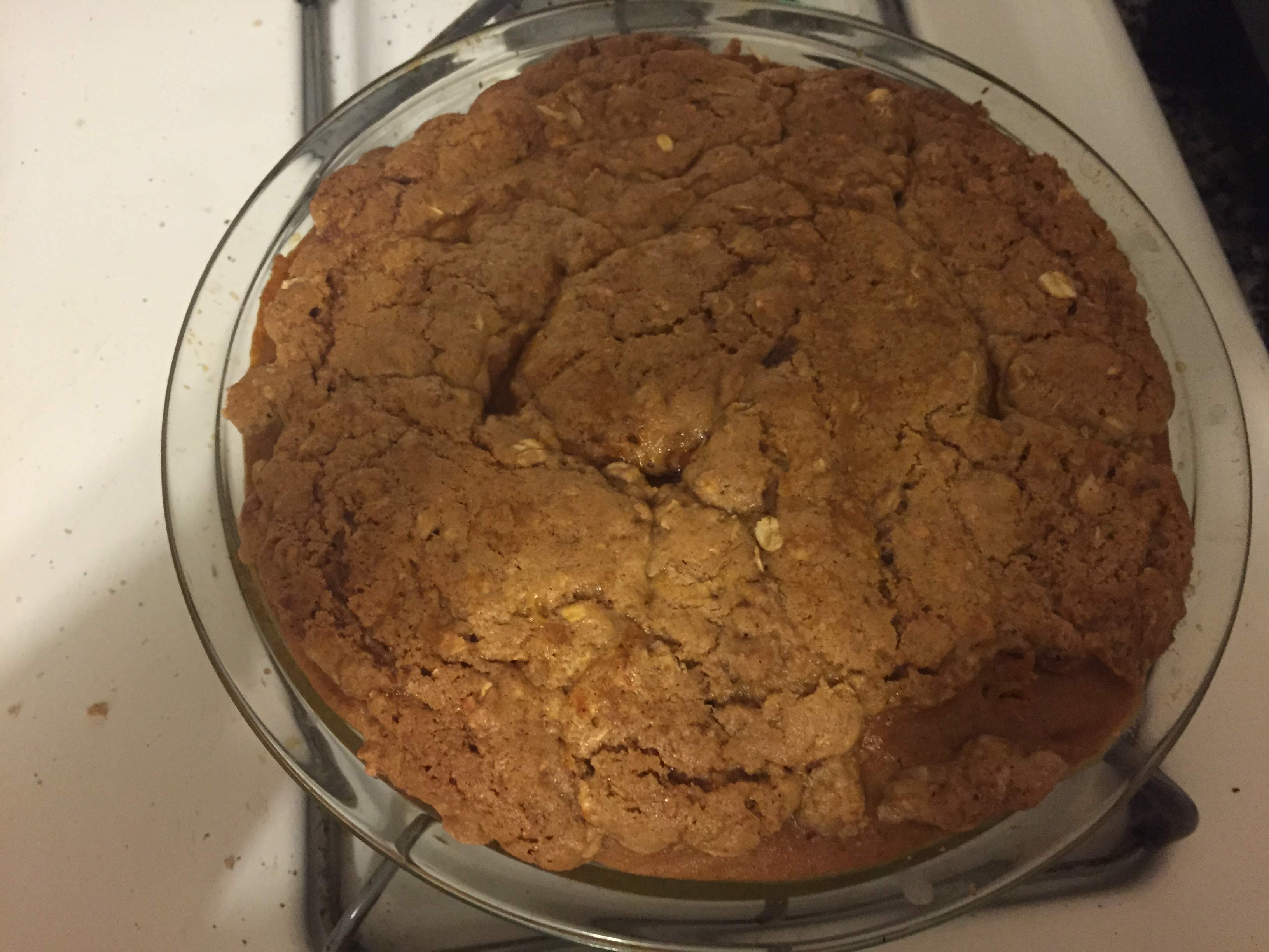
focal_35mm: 29
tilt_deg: -64.2
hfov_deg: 61.7
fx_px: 1063
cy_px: 476
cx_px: 634
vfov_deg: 48.2
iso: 250
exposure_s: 1/15
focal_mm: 4.15
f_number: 2.2
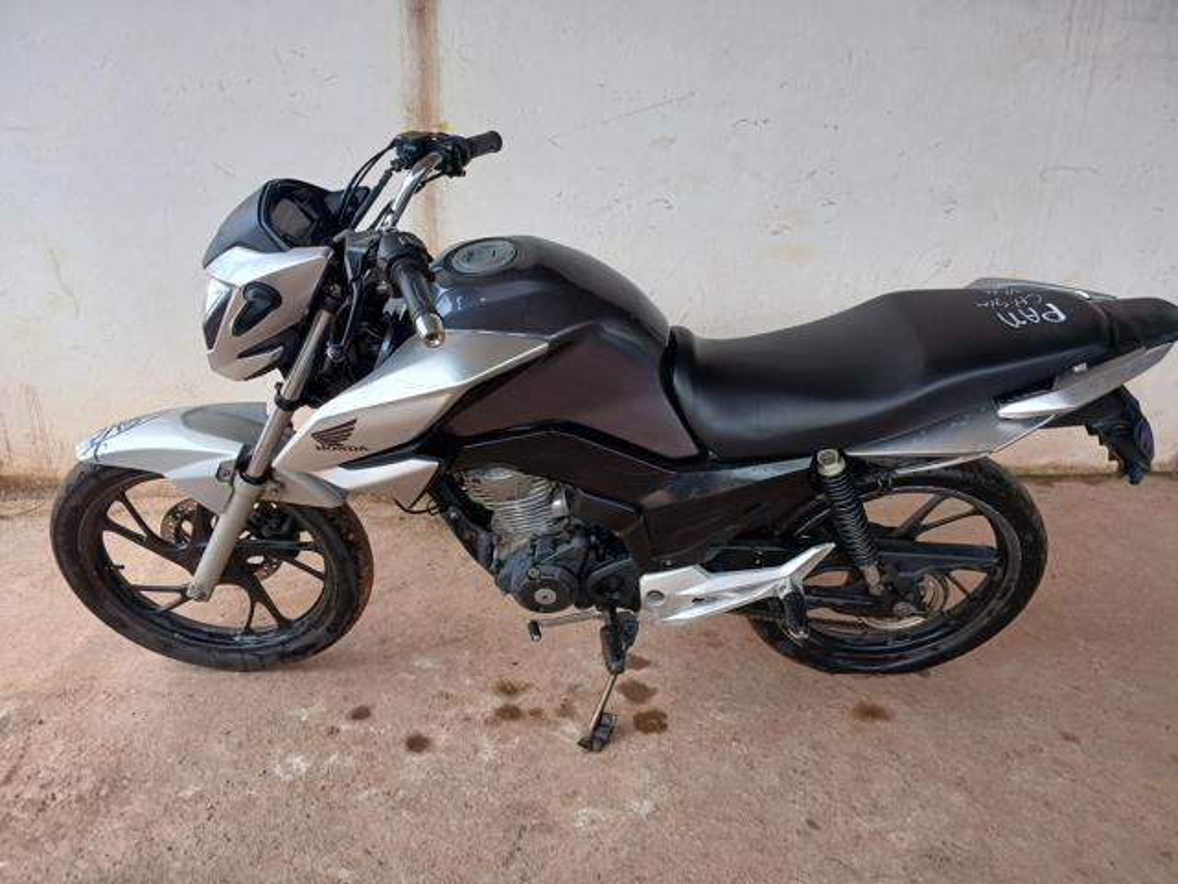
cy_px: 442
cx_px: 589
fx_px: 885
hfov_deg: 67.3
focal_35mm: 26
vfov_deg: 53.1
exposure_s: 1/137
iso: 20
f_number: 1.8
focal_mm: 3.98
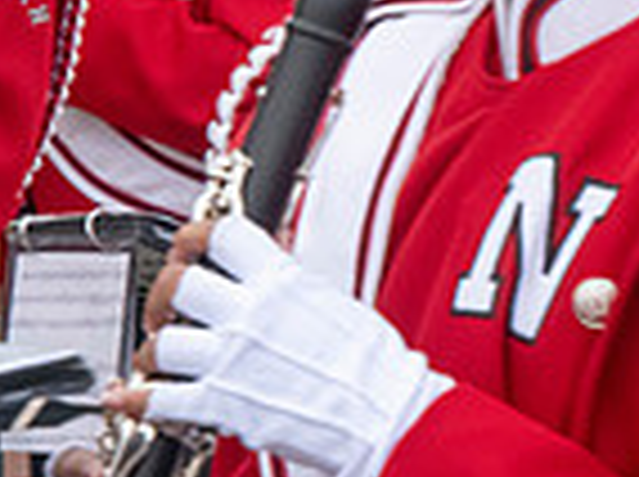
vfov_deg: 2.4
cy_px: 241
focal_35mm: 629
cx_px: 1066
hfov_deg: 3.1
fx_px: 11592
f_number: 11
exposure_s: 1/320
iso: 3200
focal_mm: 160
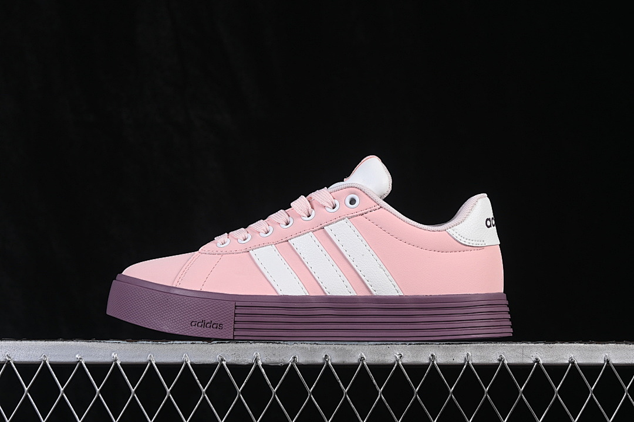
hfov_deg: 27.0
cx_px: 317
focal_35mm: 75
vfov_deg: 18.2
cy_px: 211
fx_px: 1321
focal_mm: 50
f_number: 8
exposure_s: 1/80
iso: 160
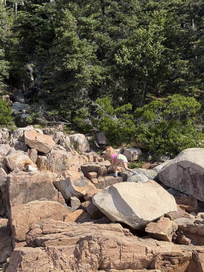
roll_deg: +1.2
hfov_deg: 30.3
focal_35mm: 48
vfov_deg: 39.7
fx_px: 377
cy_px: 136
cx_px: 102
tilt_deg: +0.6
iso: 100
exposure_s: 1/4329
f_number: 1.78
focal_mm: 6.76
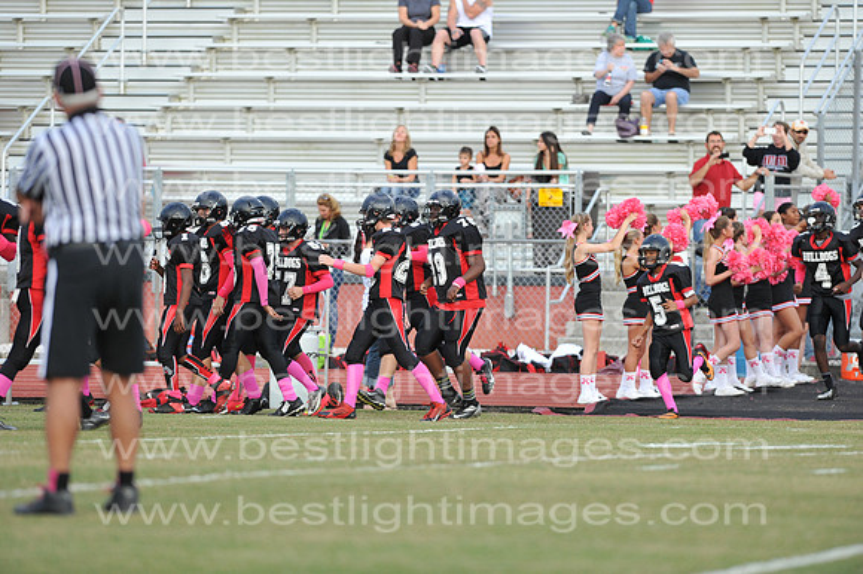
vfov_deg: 4.6
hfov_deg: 6.9
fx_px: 7187
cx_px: 432
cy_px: 287
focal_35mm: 300
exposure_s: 1/1600
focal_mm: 300
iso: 1000
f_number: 4
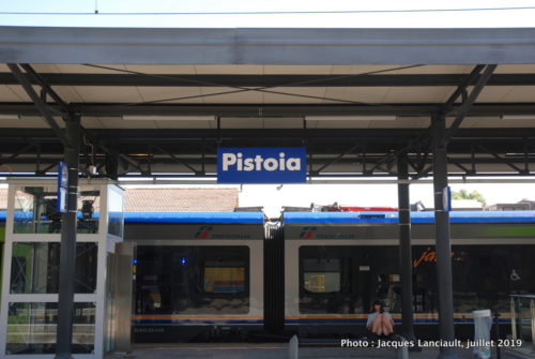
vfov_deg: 30.9
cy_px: 180
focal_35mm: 44
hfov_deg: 44.9
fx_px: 647
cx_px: 268
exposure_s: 1/125
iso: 100
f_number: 5.6
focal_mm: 29
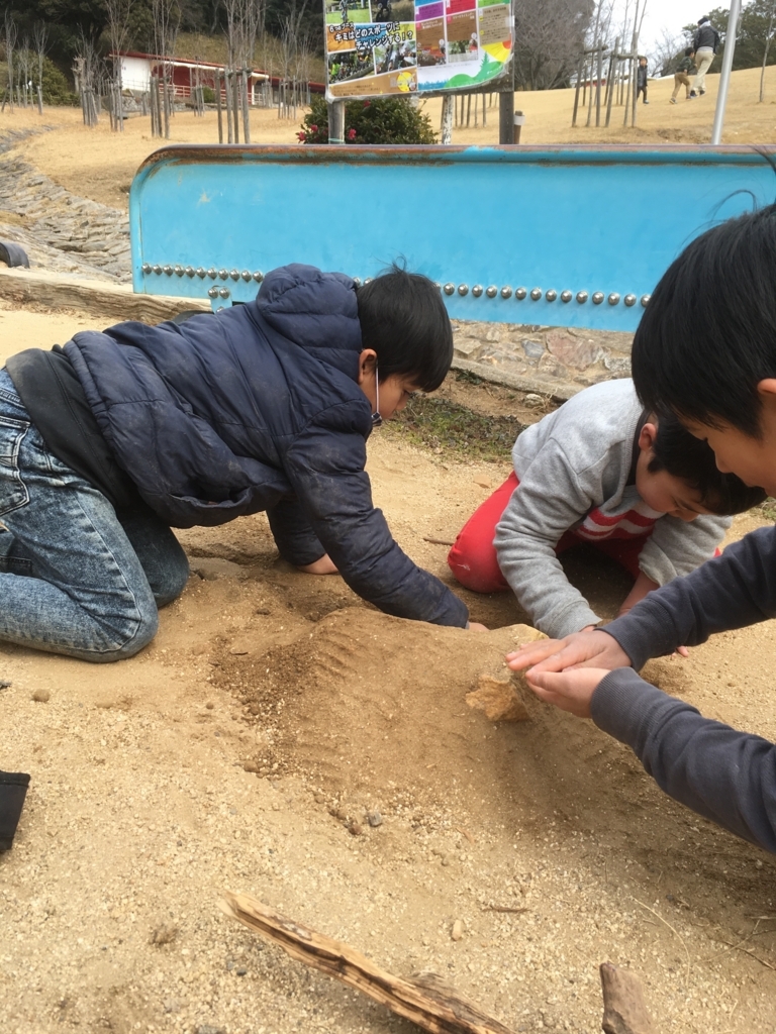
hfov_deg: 48.2
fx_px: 867
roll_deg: -1.4
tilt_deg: -17.3
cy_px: 517
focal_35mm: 29
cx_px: 388
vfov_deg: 61.7
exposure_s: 1/475
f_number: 2.2
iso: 25
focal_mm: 4.15
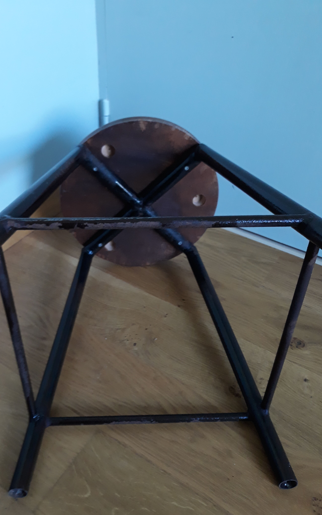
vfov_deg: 64.6
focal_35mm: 29
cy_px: 261
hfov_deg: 43.0
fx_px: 407
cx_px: 132
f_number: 1.7
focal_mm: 3.71
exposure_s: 1/25
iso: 160
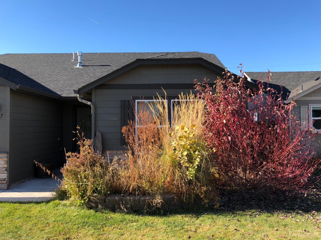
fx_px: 260
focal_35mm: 28
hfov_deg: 63.5
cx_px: 160
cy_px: 120
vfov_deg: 49.7
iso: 20
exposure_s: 1/615
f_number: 1.8
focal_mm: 4
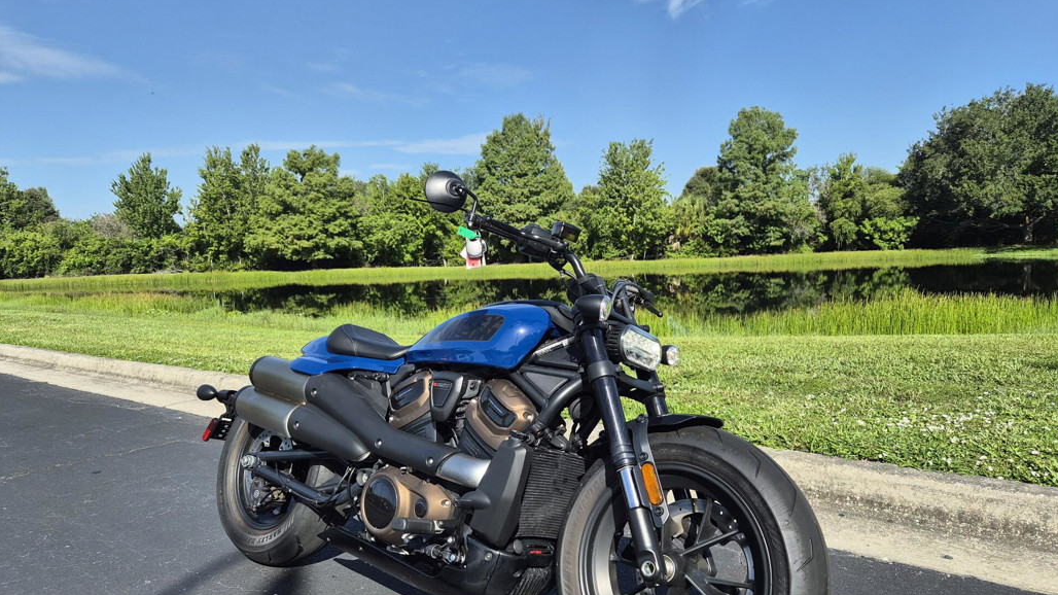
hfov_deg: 71.9
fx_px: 729
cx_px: 547
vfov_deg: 44.2
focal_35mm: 26
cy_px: 342
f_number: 1.8
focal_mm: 5.4
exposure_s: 1/4576
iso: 80
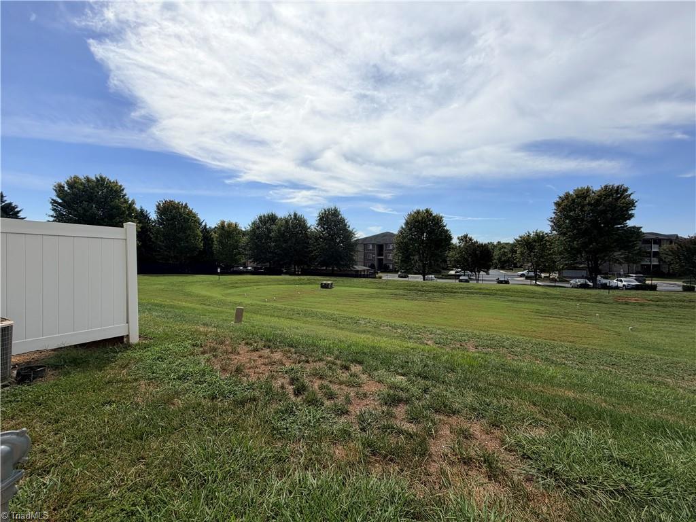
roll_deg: -0.5
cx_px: 348
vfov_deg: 85.7
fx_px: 281
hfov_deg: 102.1
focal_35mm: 14
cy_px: 261
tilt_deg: -1.8
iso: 20
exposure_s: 1/1464
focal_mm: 2.22
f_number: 2.2
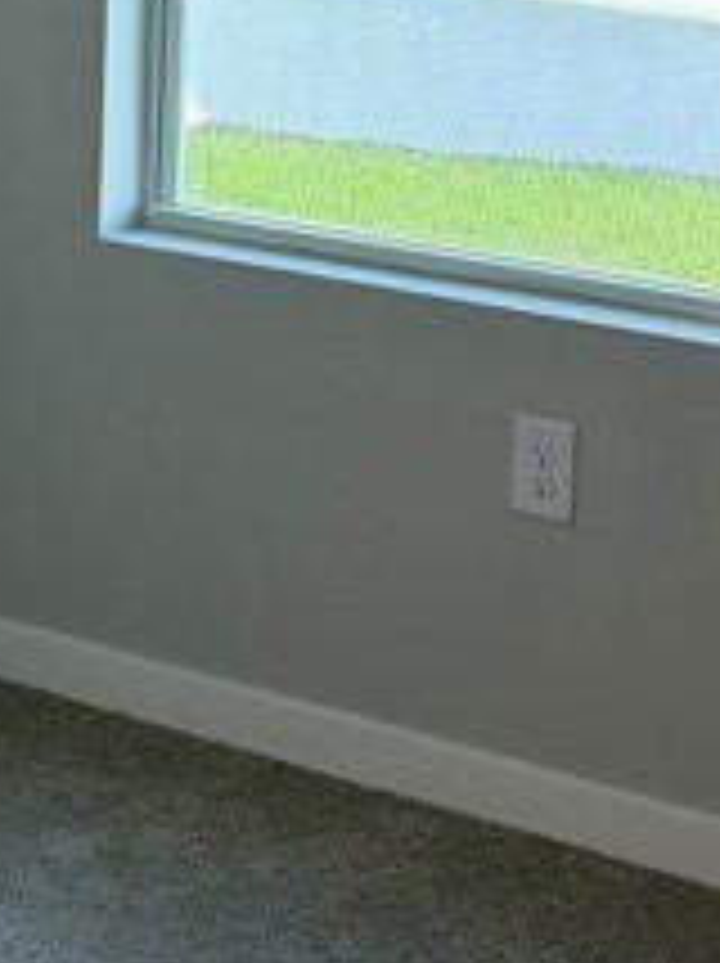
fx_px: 3196
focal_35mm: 115
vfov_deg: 16.7
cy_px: -32
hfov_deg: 12.4
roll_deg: -1.3
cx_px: -288
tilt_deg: -6.6
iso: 100
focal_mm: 6.76
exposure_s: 1/187
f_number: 1.78
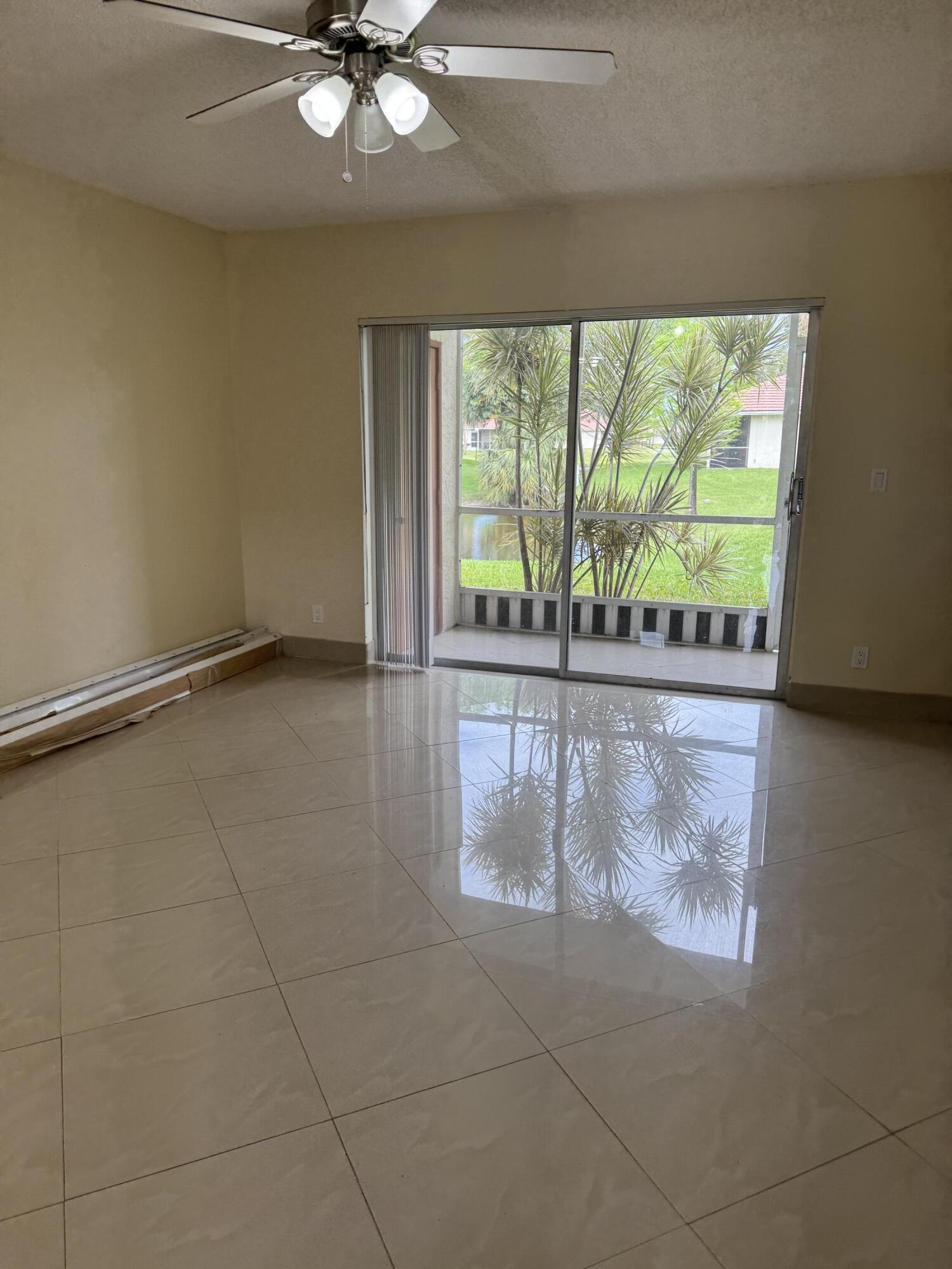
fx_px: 880
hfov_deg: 56.8
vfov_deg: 71.6
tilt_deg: -7.1
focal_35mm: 24
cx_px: 476
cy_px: 634
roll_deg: +1.3
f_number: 1.78
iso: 64
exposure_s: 1/245
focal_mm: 6.76
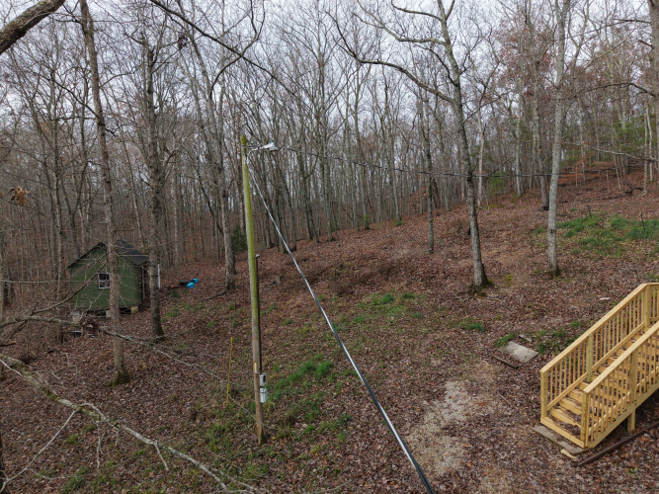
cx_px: 330
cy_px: 247
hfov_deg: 71.6
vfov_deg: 56.8
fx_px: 457
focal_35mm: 24
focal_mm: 8.67
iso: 100
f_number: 1.8
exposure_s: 1/125
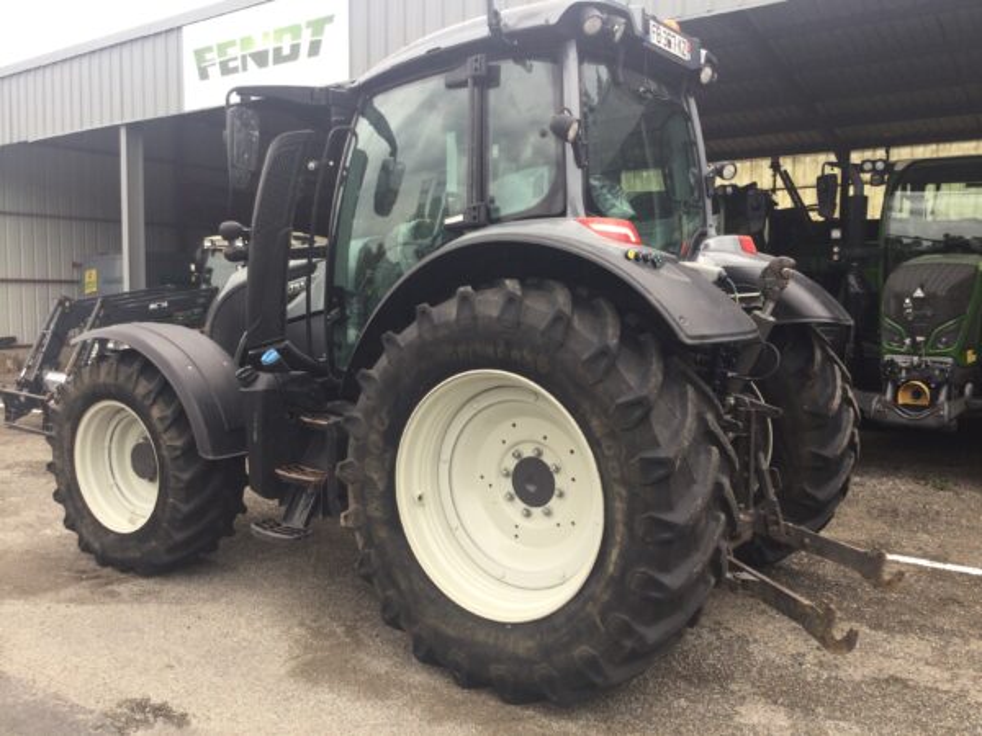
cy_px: 368
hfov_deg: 58.4
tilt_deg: -4.9
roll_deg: -0.9
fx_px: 879
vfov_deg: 45.4
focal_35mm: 31
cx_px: 491
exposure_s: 1/50
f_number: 2.4
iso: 32
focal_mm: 3.3
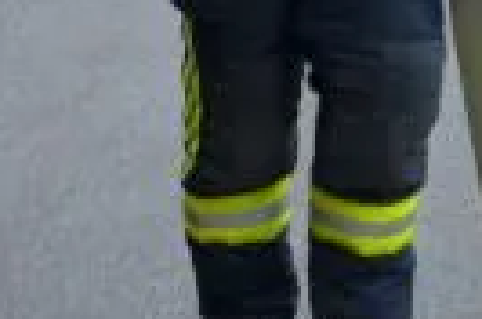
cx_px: 391
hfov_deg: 6.2
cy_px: -152
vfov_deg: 4.1
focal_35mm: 330
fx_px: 4414
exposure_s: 1/40
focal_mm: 45
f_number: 4.8
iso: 800
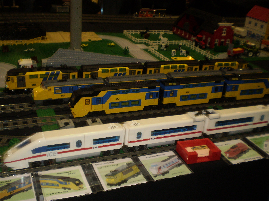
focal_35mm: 42
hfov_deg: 44.8
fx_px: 326
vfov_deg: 34.3
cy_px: 100
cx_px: 134
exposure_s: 1/30
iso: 125
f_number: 3.5
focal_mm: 7.4
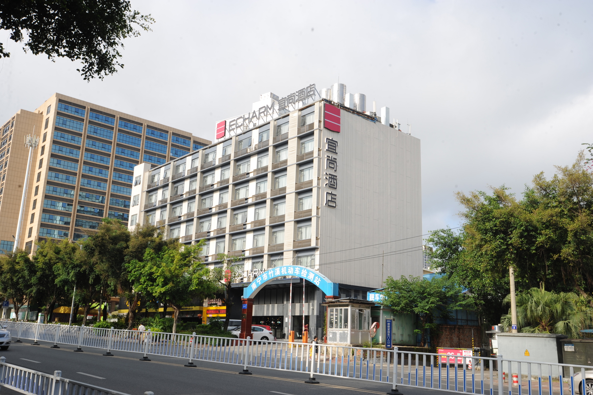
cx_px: 296
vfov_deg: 37.8
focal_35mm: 35
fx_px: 576
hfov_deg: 54.5
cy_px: 198
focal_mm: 35
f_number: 14
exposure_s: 1/80
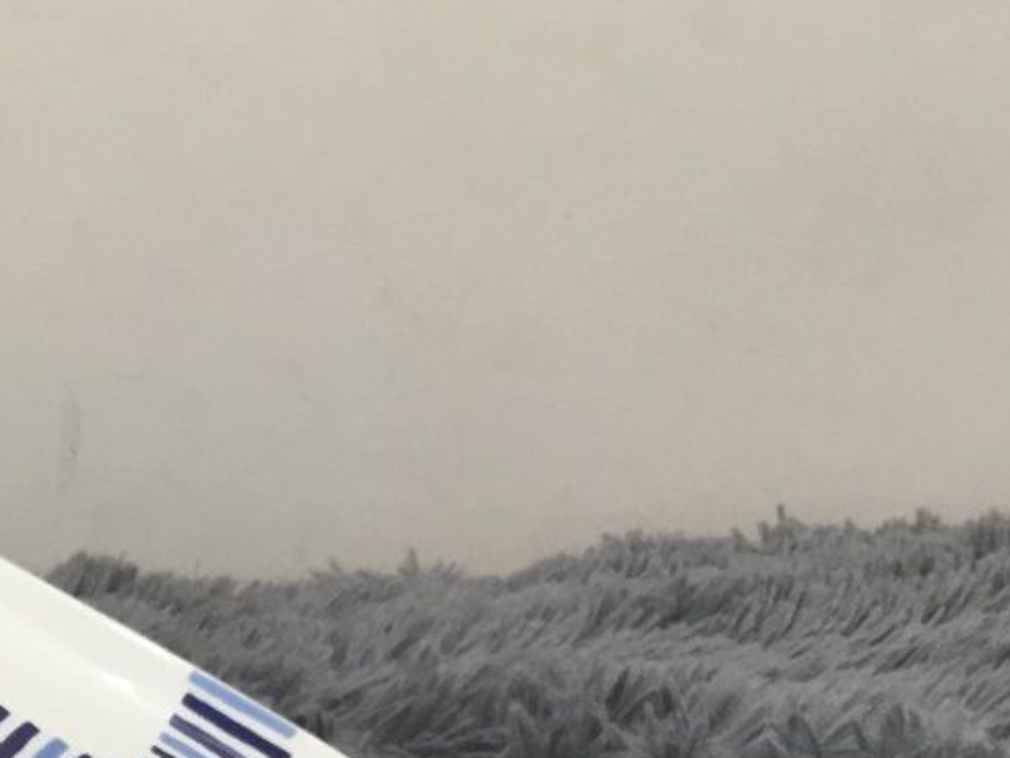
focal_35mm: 76
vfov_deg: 19.0
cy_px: 690
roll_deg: +1.6
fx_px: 2218
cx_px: -68
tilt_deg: -16.5
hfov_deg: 24.2
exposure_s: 1/33
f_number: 2.4
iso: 40
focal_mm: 3.3
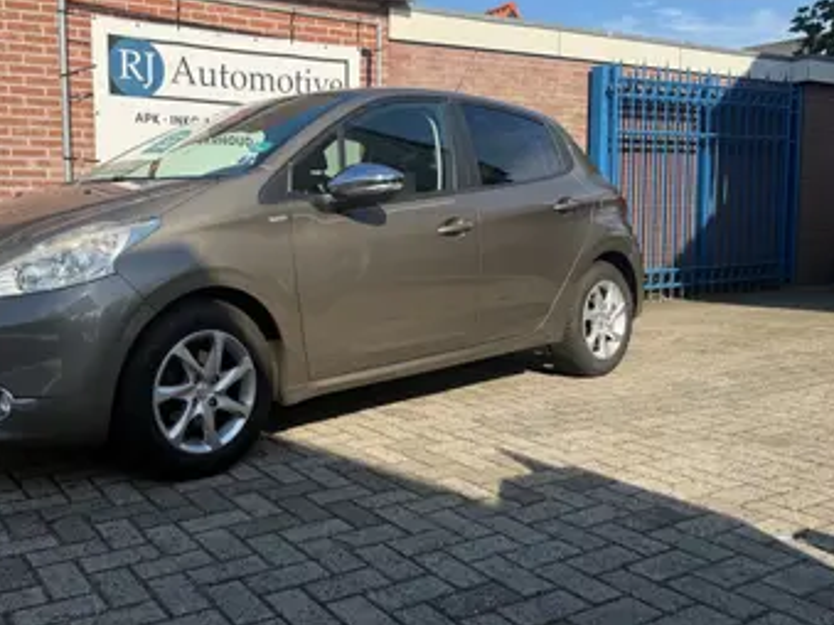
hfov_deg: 52.8
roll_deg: +0.5
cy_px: 293
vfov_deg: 41.7
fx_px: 819
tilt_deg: -5.6
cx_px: 268
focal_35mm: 34
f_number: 1.78
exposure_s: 1/4405
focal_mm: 6.76
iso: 80
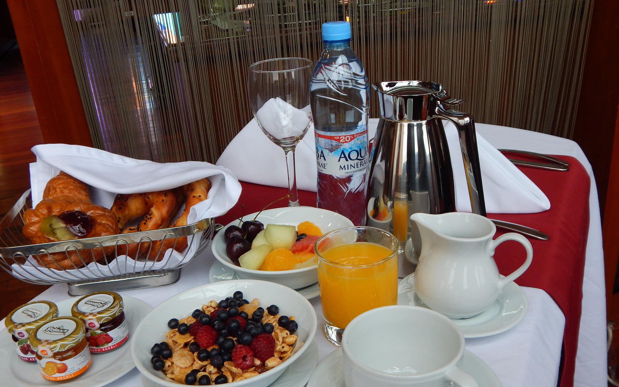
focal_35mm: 37
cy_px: 236
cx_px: 306
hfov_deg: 52.7
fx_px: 624
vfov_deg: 34.3
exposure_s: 1/30
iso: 140
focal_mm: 6.1
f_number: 3.3
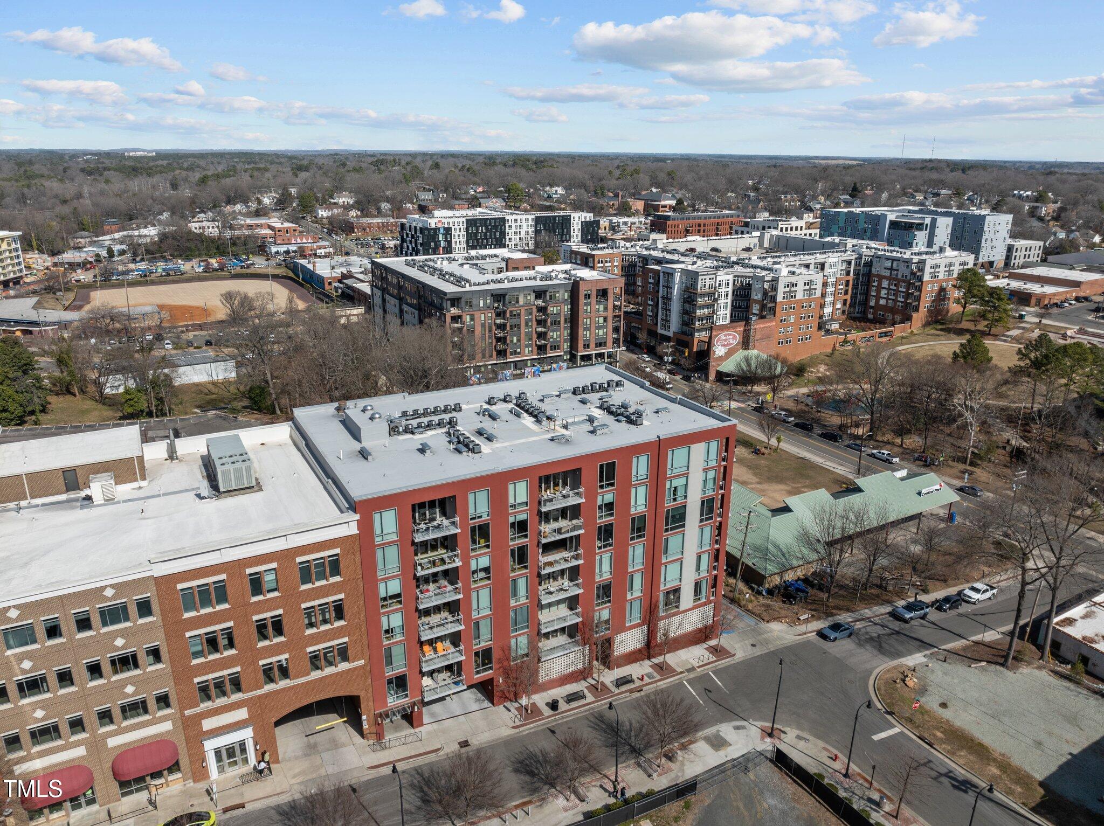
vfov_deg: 56.8
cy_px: 413
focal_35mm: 24
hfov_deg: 71.6
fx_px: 765
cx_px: 552
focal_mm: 12.29
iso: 100
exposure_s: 1/2500
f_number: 2.8
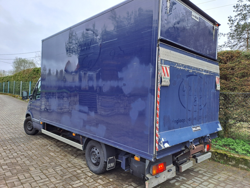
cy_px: 94
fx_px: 181
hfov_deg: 69.4
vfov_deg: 54.9
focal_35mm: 25
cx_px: 125
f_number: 1.8
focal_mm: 4.65
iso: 32
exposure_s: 1/115
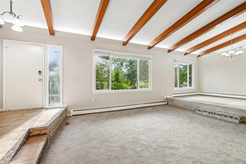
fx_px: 102
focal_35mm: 15
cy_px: 82
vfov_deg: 77.3
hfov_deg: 100.4
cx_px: 123
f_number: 8
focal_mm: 10
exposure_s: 1/40
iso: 400
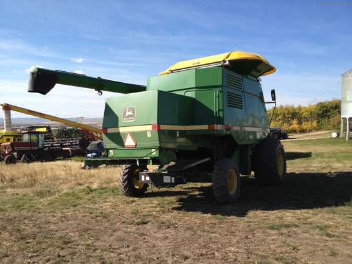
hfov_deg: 52.6
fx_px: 356
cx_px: 176
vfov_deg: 40.7
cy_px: 132
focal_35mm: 35
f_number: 2.4
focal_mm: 4.28
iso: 64
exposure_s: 1/1284
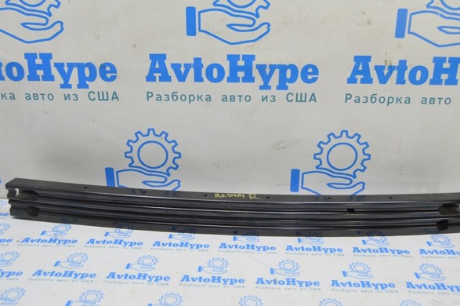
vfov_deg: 36.8
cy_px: 141
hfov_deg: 53.2
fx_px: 459
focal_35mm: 36
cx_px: 235
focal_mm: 22
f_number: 5.6
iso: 400
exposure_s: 1/20
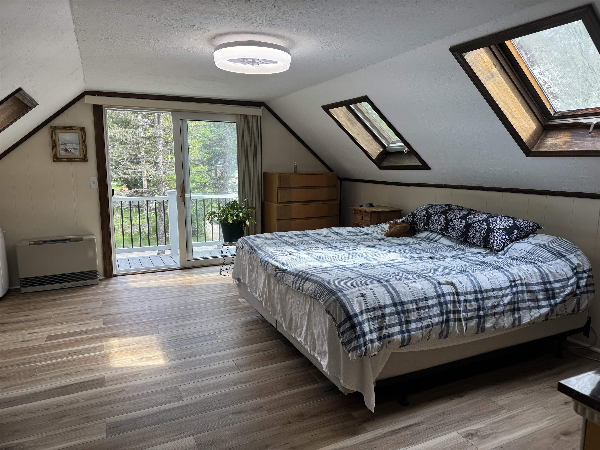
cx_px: 300
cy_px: 225
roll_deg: -0.9
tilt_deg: -8.3
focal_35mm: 24
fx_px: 416
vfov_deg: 56.8
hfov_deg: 71.6
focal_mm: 6.76
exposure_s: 1/503
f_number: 1.78
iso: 100
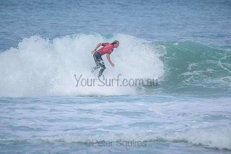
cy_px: 72
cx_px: 107
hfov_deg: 3.7
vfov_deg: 2.5
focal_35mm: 552
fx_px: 3540
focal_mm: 500
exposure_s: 1/2000
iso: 320
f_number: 5.6
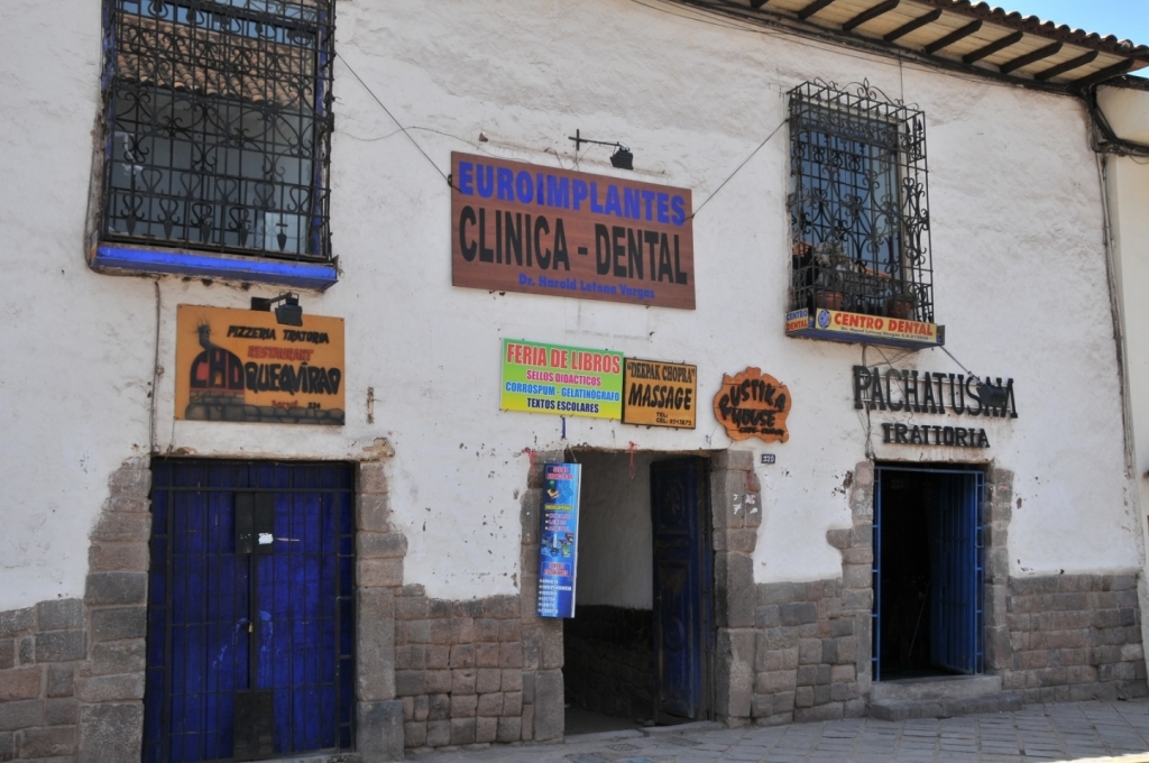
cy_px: 382
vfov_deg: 34.1
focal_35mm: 39
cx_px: 574
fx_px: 1243
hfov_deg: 49.6
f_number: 8
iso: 200
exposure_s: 1/250
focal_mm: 26
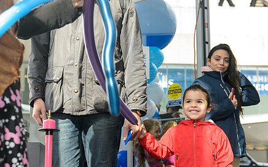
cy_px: 117
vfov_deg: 21.1
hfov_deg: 33.4
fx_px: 445
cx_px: 104
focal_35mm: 61
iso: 400
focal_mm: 45
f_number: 3.5
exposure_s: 1/250
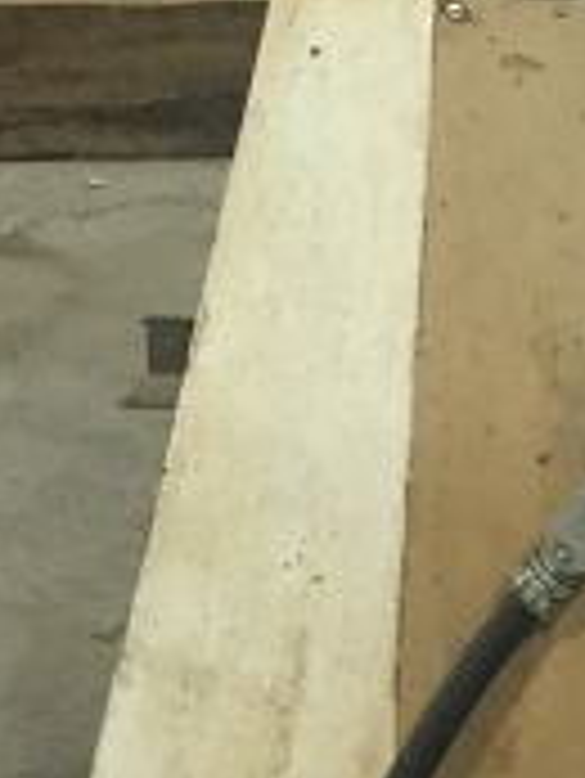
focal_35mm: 143
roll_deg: -0.3
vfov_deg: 13.5
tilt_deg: -15.5
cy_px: -70
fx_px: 3218
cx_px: 1026
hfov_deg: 9.9
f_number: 2.2
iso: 250
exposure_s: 1/30
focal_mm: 4.15
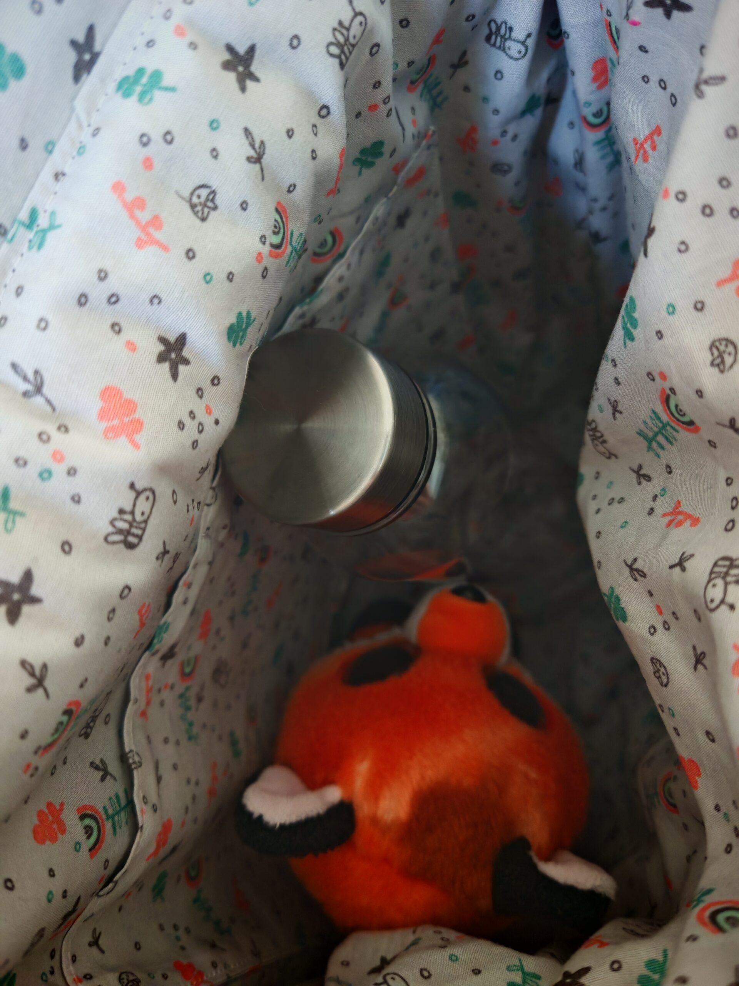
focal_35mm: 27
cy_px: 493
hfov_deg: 51.4
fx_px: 769
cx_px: 370
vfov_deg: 65.3
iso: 1000
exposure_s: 1/33
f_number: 1.9
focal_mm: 6.67
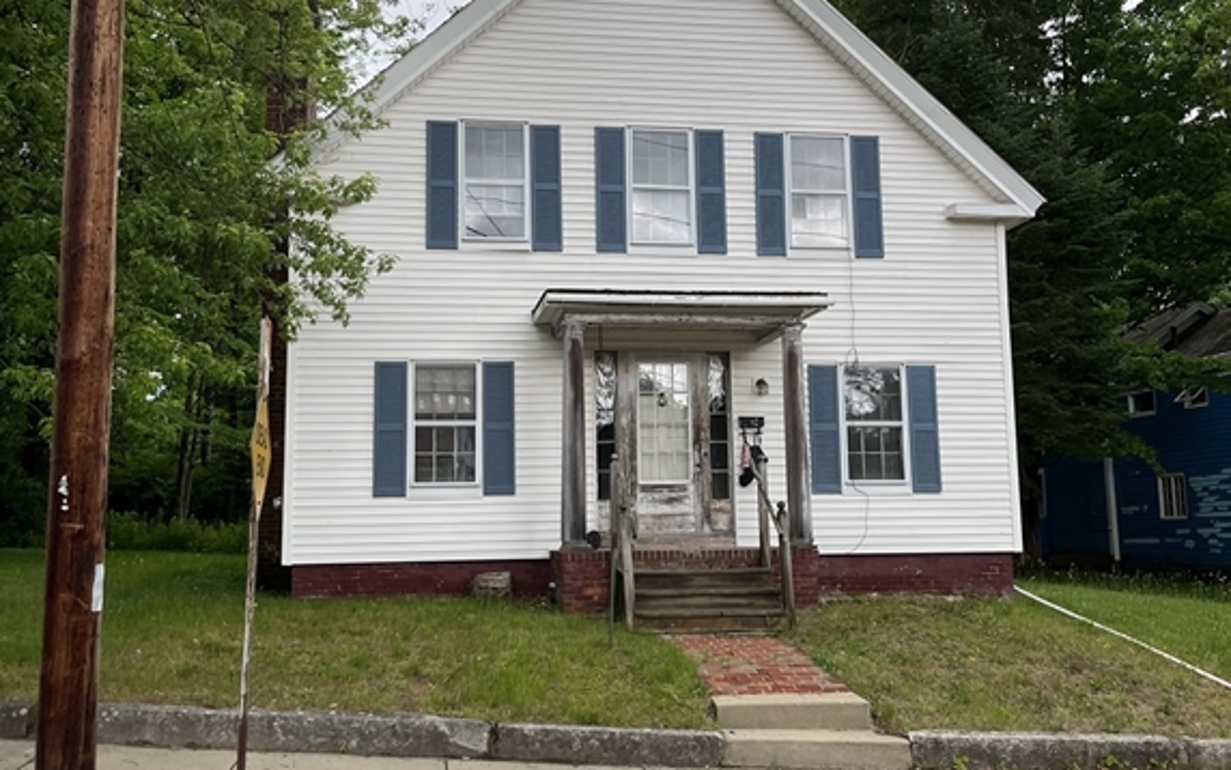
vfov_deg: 34.5
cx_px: 613
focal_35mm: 37
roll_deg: -1.2
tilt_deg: +5.0
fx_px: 1242
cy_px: 366
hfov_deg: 52.7
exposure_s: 1/248
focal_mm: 5.1
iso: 40
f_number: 1.6
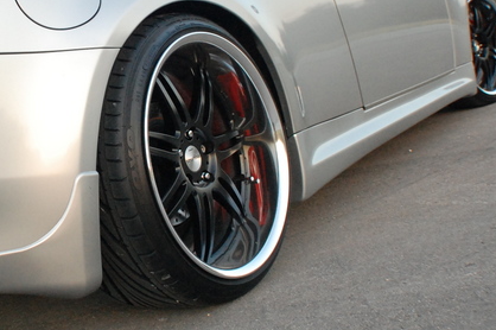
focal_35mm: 66
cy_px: 84
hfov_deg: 29.5
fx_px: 908
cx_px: 66
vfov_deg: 20.4
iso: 1600
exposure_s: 1/320
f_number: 5.6
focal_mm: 23
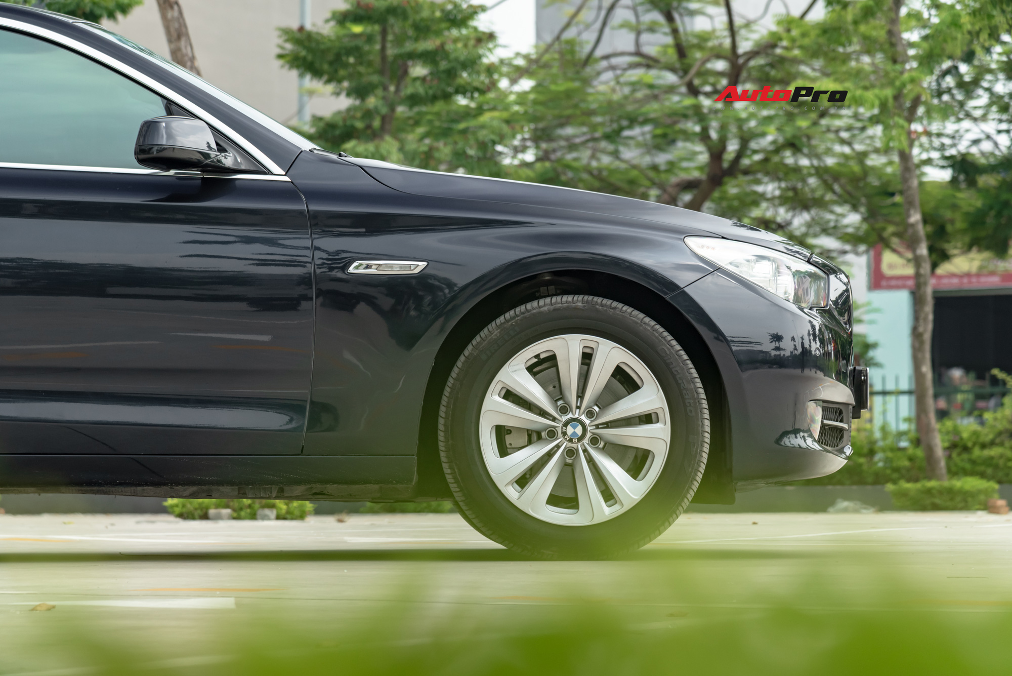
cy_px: 338
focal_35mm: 120
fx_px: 3374
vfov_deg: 11.4
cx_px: 506
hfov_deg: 17.1
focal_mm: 120
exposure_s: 1/500
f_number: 5.6
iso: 400
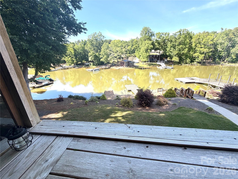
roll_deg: +1.7
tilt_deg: -20.3
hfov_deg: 102.1
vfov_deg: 85.7
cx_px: 119
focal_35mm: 14
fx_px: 96
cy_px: 90
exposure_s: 1/502
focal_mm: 2.22
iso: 50
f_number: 2.2
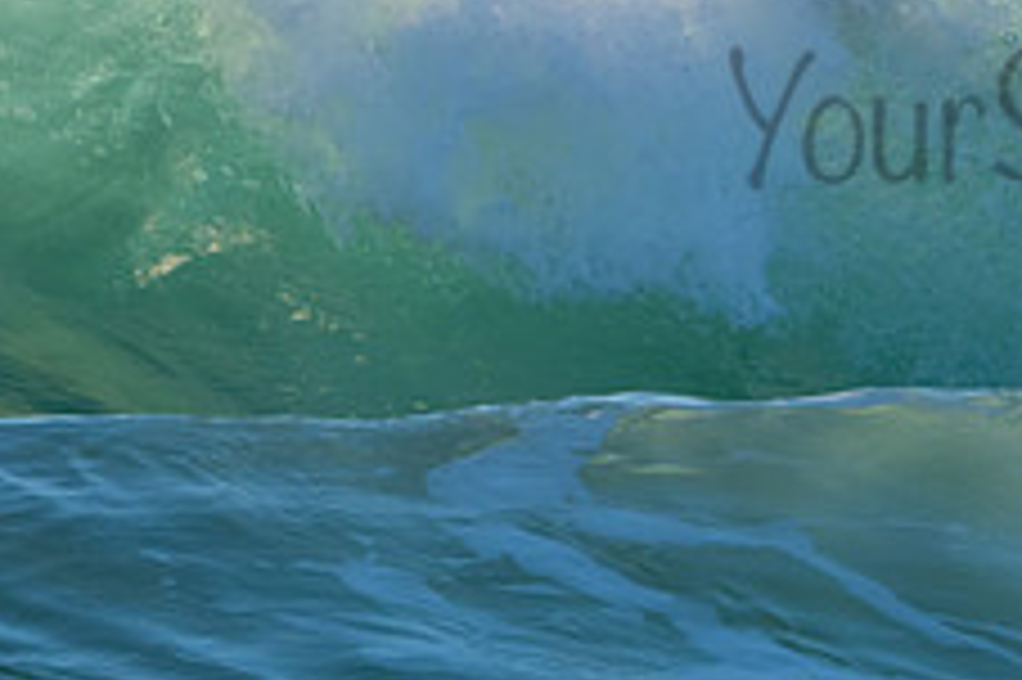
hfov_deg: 1.5
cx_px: 1193
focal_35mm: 1343
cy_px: 79
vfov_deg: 1.0
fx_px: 38097
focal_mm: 350
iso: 640
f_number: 5.6
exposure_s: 1/1250
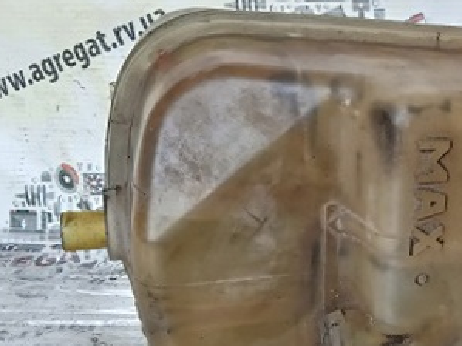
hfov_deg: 30.2
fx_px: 800
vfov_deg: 24.3
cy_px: 226
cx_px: 451
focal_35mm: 60
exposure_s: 1/112
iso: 116
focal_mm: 3.43
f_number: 2.2
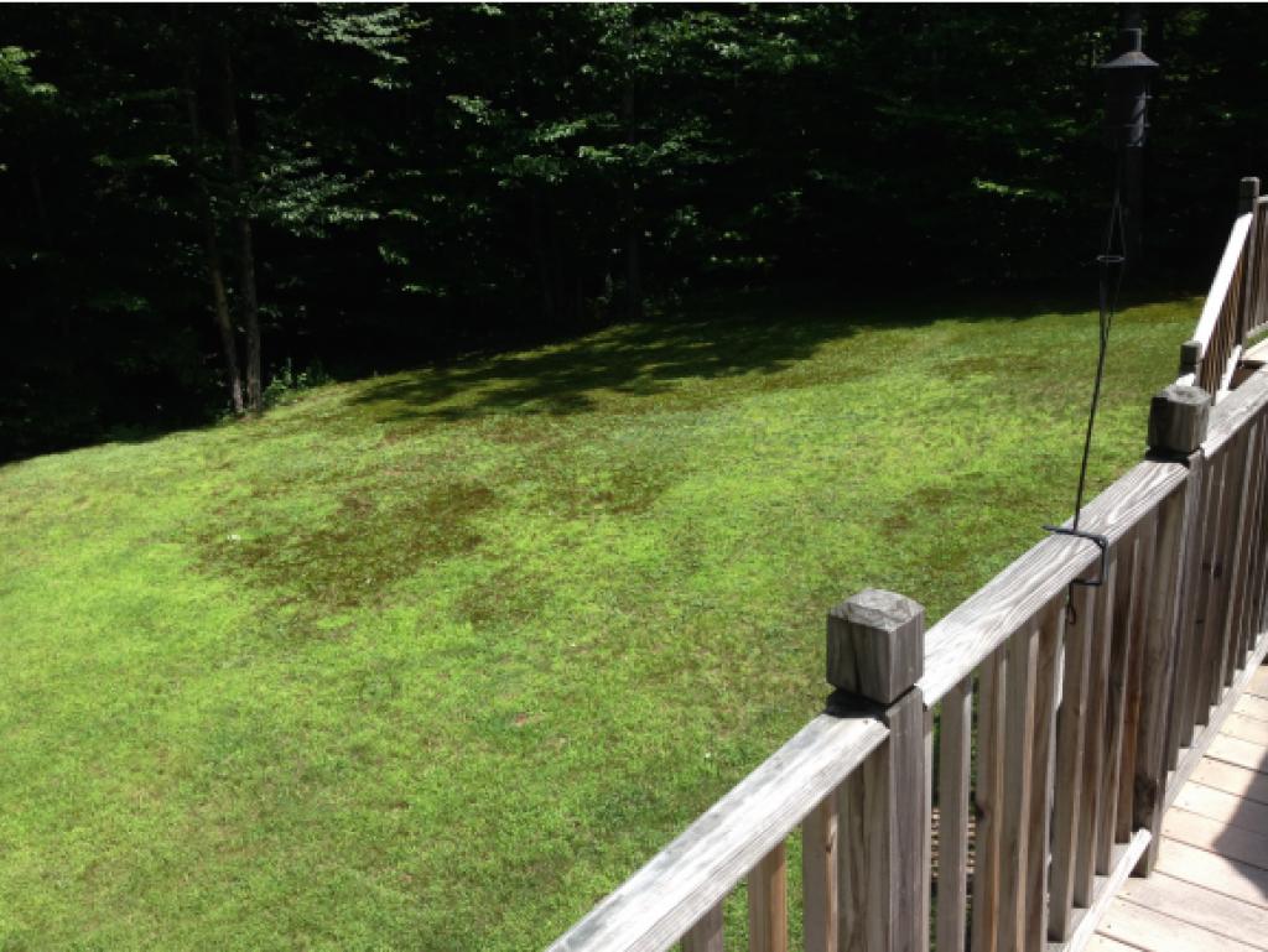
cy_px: 476
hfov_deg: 55.3
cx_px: 634
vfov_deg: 43.0
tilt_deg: -17.9
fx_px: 1209
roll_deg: +1.8
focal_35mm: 33
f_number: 2.4
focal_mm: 4.12
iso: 50
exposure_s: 1/625
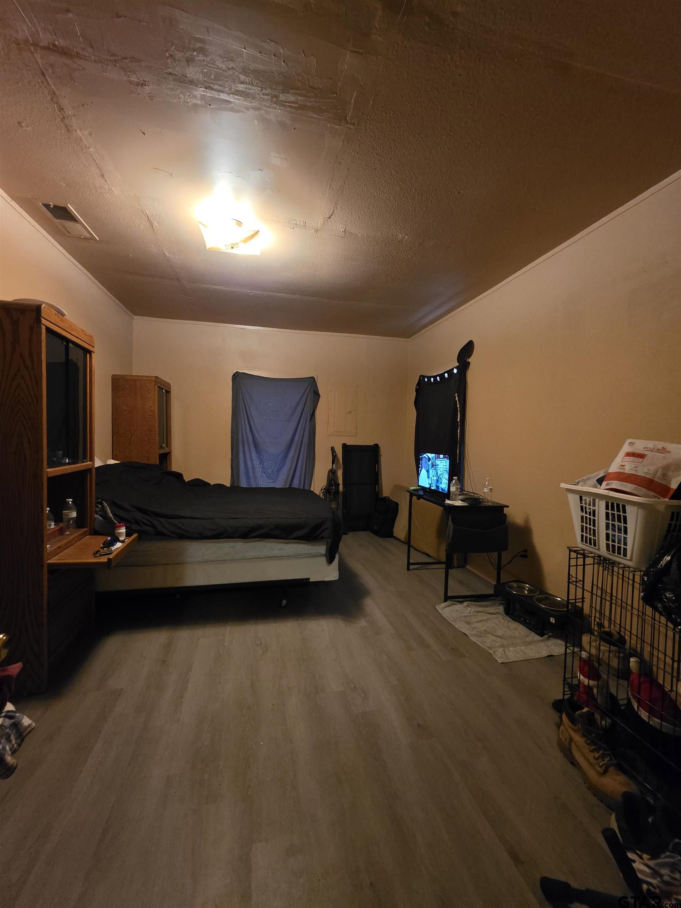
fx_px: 341
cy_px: 454
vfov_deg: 106.2
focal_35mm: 13
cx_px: 340
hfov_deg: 89.9
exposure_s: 1/40
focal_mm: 2.2
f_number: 1.9
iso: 1000
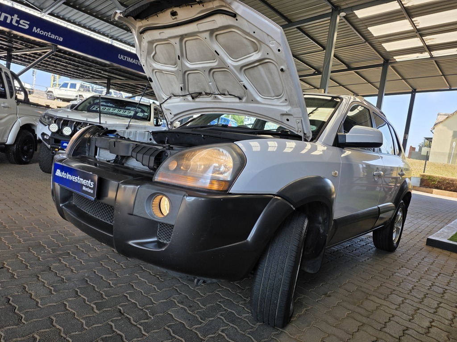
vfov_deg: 58.9
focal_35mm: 23
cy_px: 171
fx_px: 304
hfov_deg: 73.9
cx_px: 228
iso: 32
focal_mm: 6.25
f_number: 1.7
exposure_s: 1/359
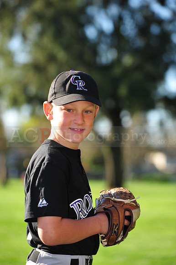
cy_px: 132
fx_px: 991
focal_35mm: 135
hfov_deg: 10.1
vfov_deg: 15.2
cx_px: 88
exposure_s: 1/500
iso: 200
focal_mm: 135
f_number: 4.5
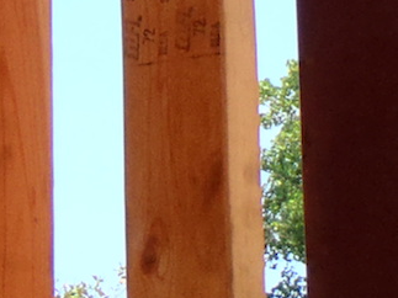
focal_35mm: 285
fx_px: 3276
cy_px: -616
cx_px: 260
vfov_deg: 4.9
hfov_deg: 7.0
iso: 100
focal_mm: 8.25
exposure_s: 1/200
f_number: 4.9
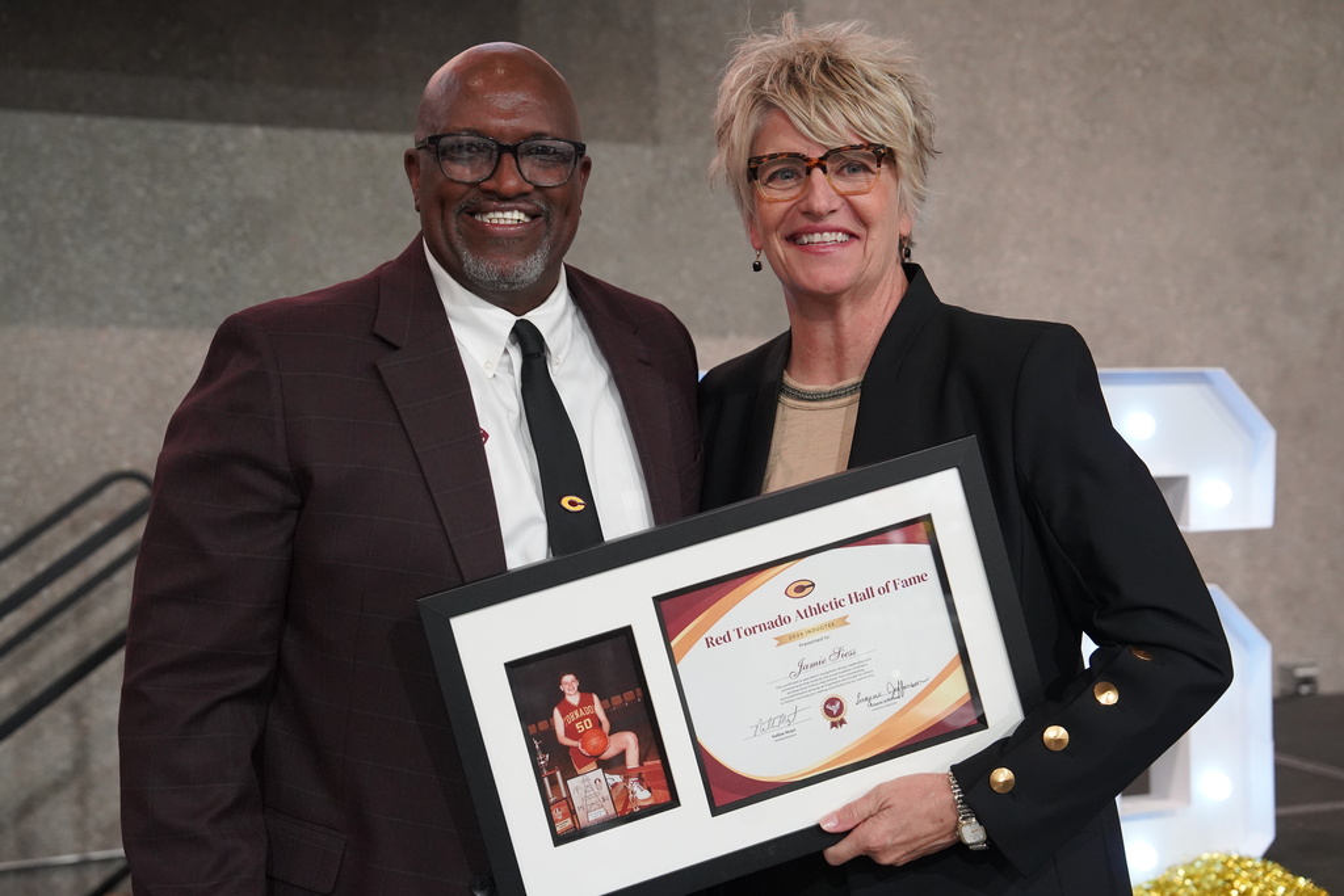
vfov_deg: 26.0
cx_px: 672
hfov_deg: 38.2
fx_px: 1941
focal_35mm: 52
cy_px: 448
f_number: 4
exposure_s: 1/160
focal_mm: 52
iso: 5000
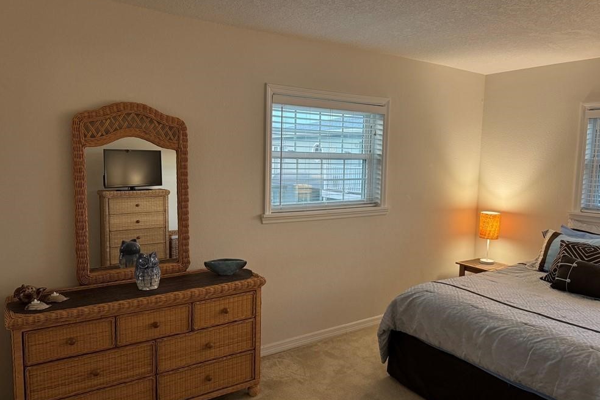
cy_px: 200
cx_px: 302
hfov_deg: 69.4
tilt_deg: -6.0
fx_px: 433
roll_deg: -1.5
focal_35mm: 26
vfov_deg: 49.5
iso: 320
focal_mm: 6.76
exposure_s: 1/60
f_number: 1.78
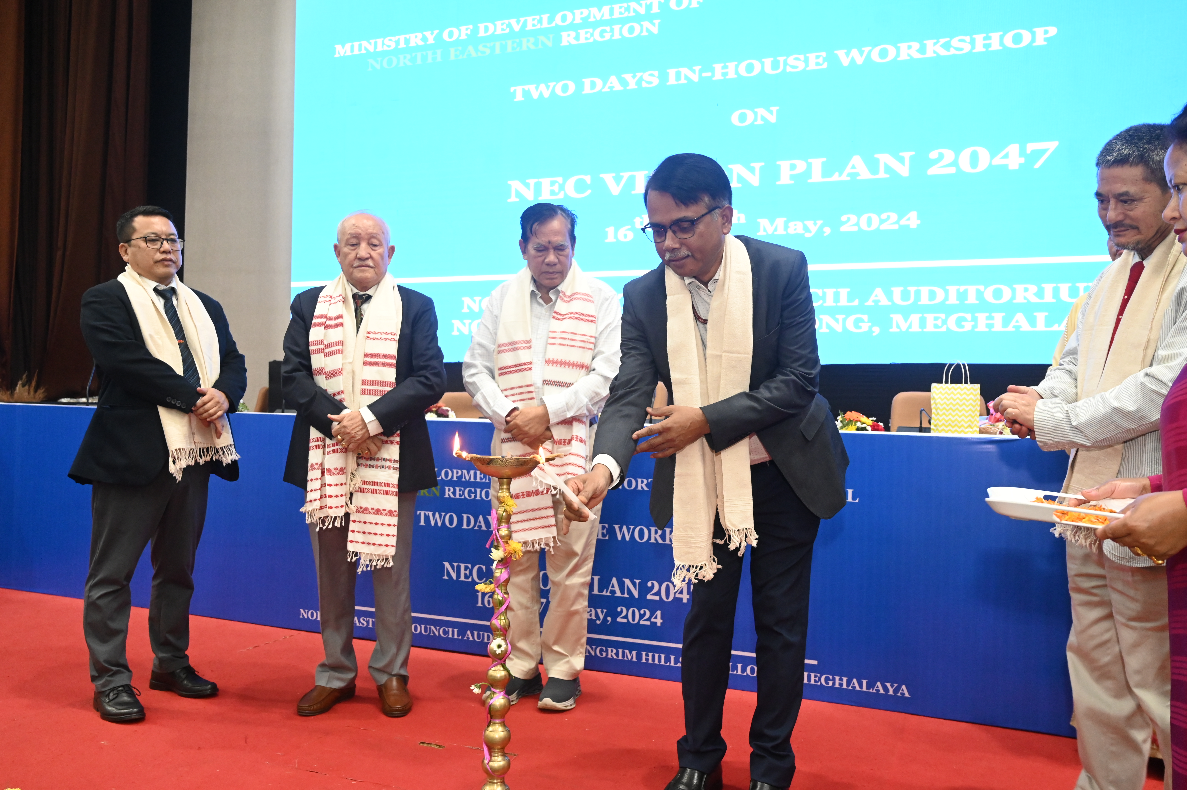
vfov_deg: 42.9
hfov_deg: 61.1
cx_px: 594
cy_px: 395
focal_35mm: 30
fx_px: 1005
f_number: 5
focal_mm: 30.5
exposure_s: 1/125
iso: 5000
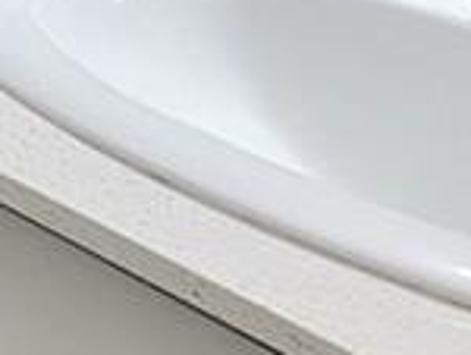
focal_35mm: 104
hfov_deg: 11.8
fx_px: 1417
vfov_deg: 12.3
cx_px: -873
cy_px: -399
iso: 320
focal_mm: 2.2
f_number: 2.2
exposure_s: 1/60
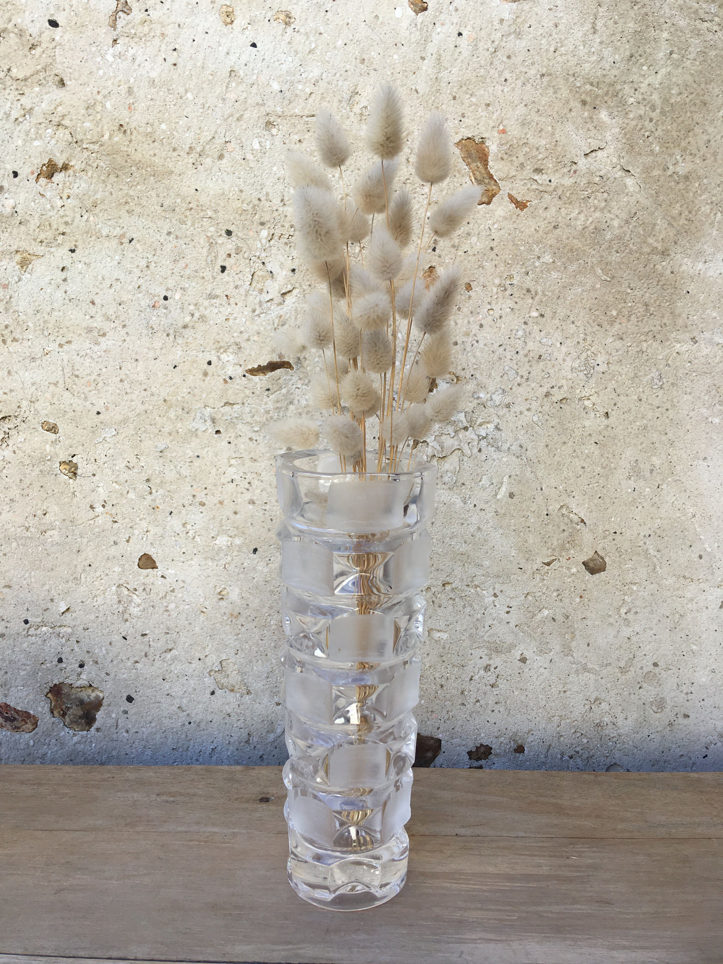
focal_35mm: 29
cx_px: 362
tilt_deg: -9.8
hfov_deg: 48.2
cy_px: 482
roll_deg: -1.2
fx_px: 808
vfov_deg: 61.7
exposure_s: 1/212
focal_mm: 4.15
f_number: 2.2
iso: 25
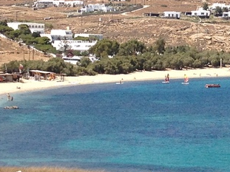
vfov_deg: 8.2
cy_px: 32
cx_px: 230
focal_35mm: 180
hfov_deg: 10.9
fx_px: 1196
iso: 50
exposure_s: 1/1842
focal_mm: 4.28
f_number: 2.4
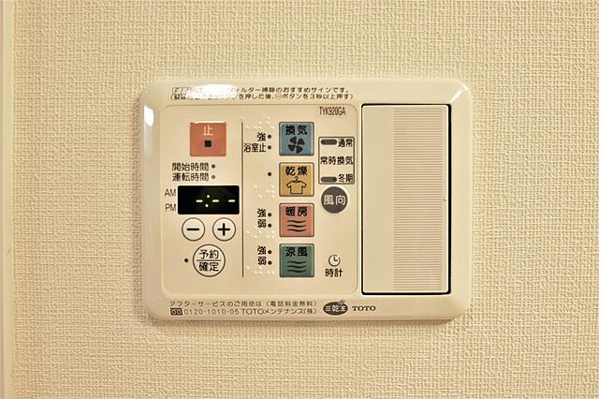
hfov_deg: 53.2
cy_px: 200
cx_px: 300
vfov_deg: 36.8
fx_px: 599
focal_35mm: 36
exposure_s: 1/40
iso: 320
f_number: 4.5
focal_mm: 24
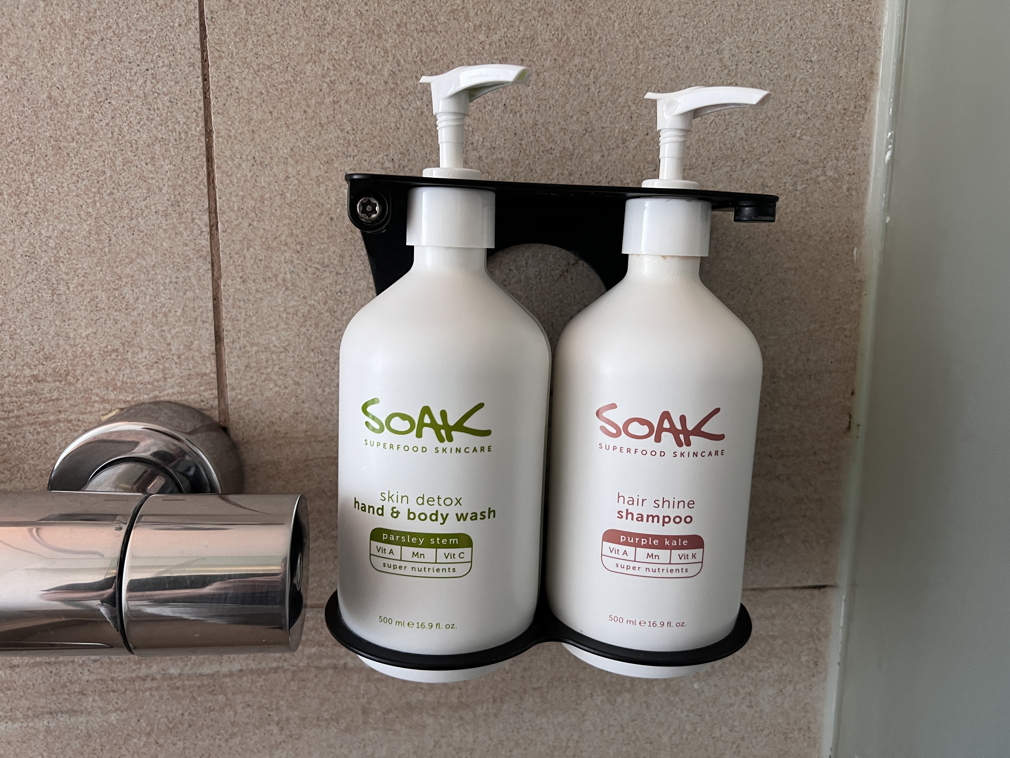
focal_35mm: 26
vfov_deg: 53.1
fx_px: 759
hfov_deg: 67.3
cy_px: 379
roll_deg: -0.6
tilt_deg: -10.0
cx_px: 505
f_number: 1.5
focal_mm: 5.7
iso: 200
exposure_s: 1/60
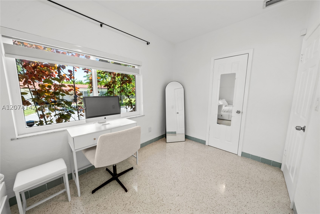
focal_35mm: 12
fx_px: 107
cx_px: 160
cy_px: 107
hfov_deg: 112.6
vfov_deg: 90.1
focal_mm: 12
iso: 400
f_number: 8
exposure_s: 1/8
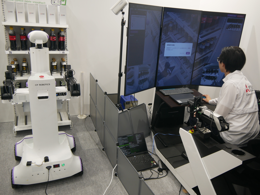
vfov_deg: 49.7
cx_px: 130
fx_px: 210
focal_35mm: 28
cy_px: 98
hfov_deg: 63.4
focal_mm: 14
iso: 200
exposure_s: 1/100
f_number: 3.5
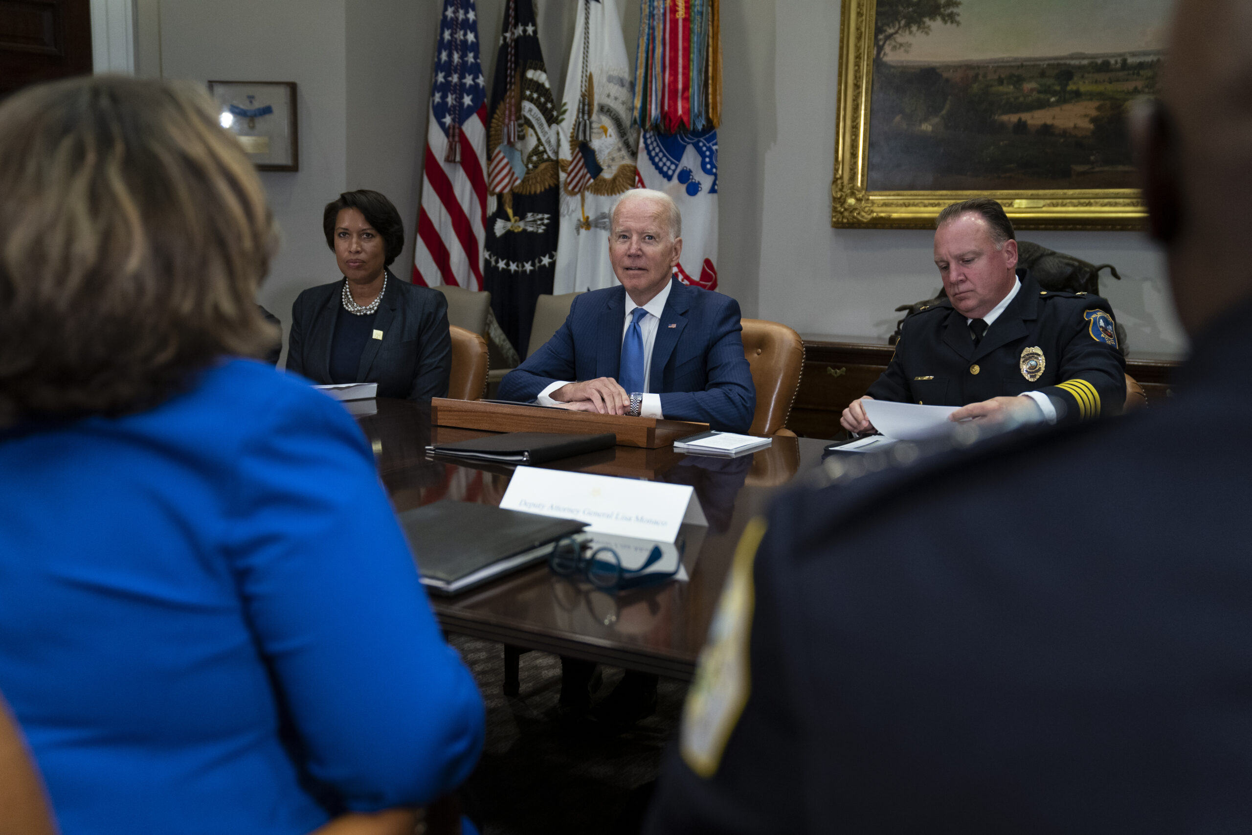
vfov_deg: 40.0
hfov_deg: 57.2
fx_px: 1148
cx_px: 626
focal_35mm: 33
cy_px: 418
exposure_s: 1/320
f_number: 2.8
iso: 2000
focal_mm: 33
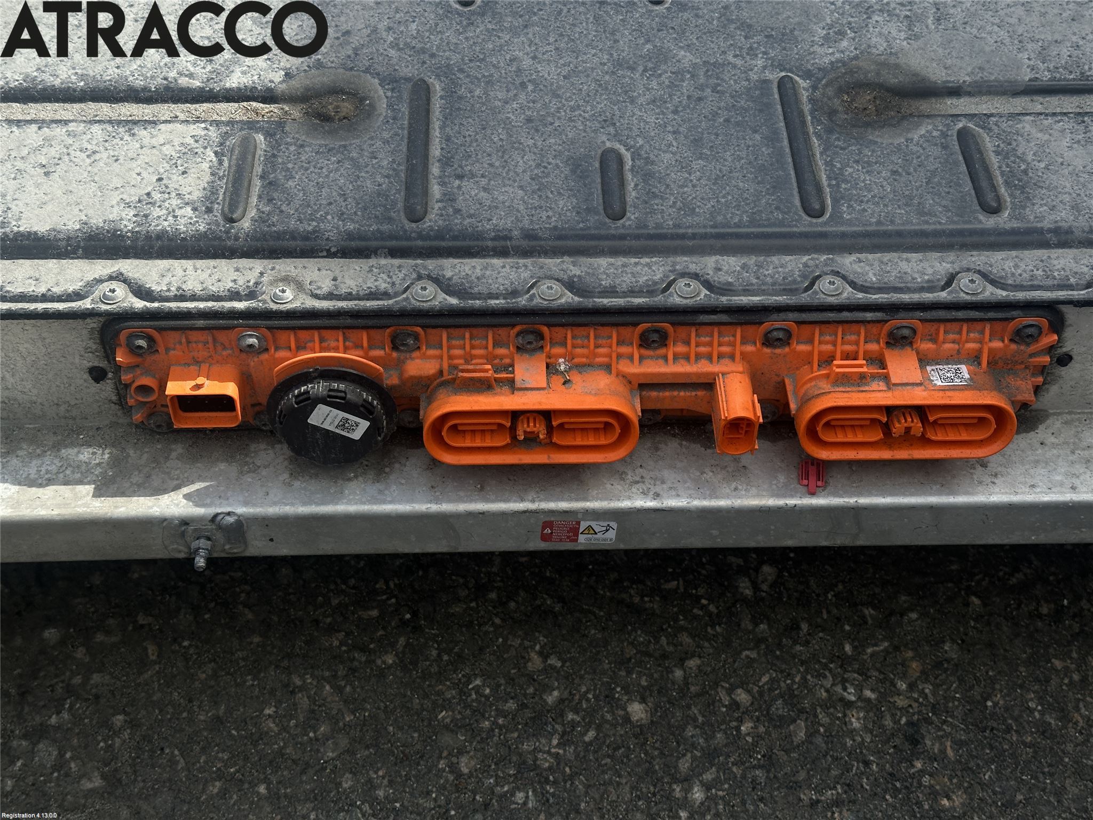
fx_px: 1516
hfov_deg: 39.7
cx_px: 546
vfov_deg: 30.3
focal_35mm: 48
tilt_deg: -48.0
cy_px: 410
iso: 64
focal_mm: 6.86
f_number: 1.78
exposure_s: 1/2890
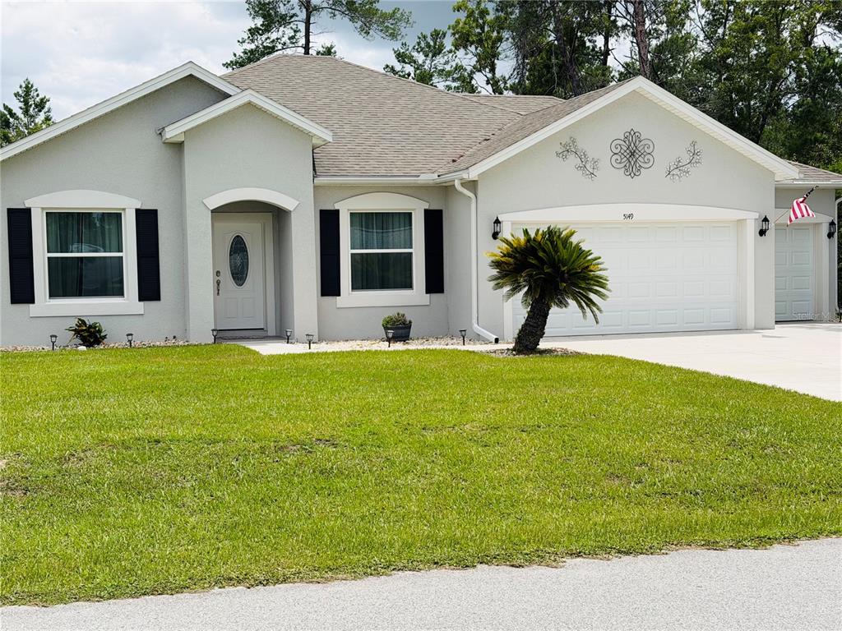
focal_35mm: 48
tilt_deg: -2.1
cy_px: 316
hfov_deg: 39.7
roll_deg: +1.6
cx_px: 421
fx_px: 1168
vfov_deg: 30.3
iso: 64
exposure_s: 1/5587
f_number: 1.78
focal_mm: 6.76
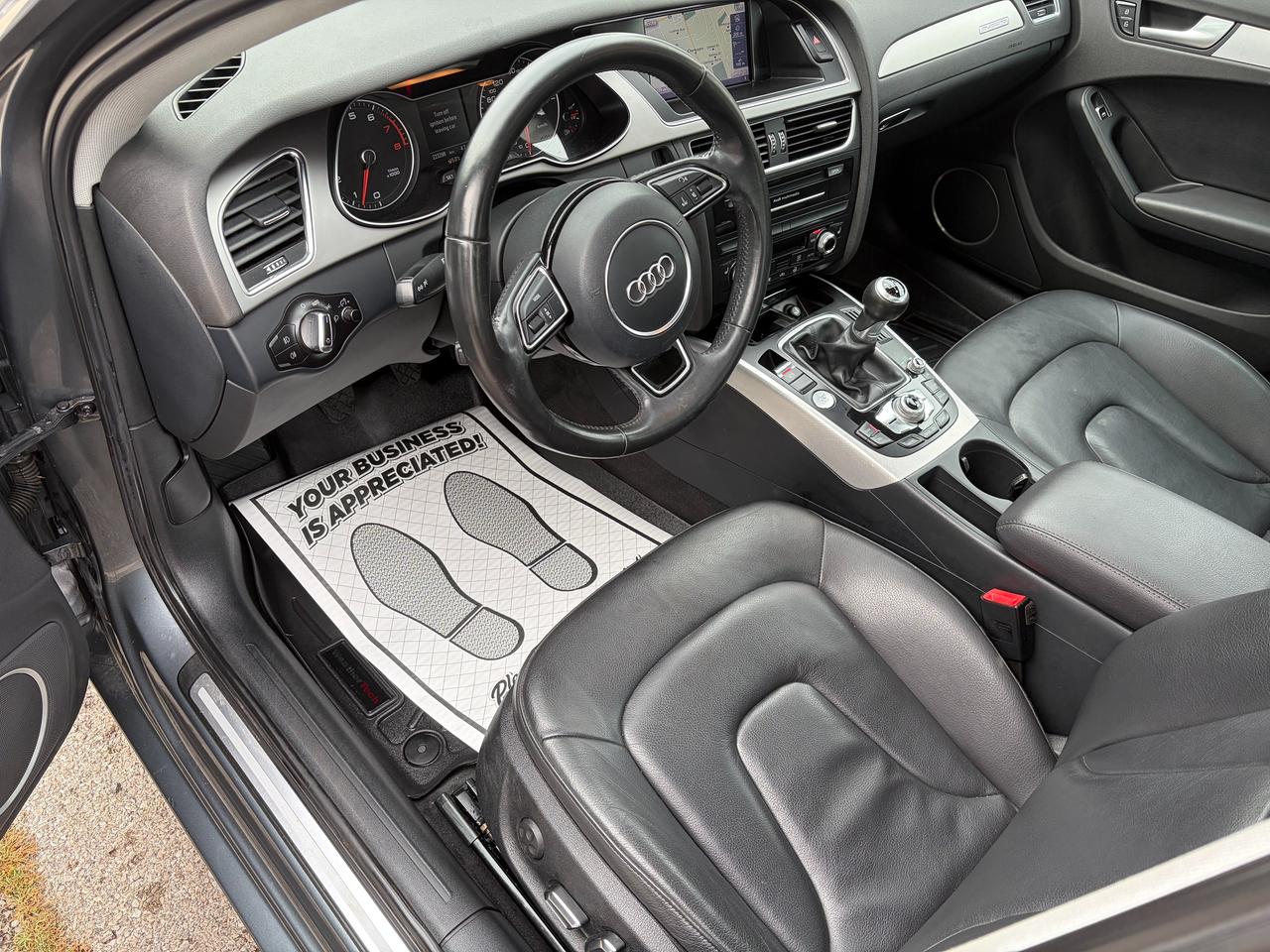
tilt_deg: -46.1
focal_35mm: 26
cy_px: 476
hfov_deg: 67.3
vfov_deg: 53.1
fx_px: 954
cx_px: 635
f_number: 1.6
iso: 50
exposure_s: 1/177
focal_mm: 5.96
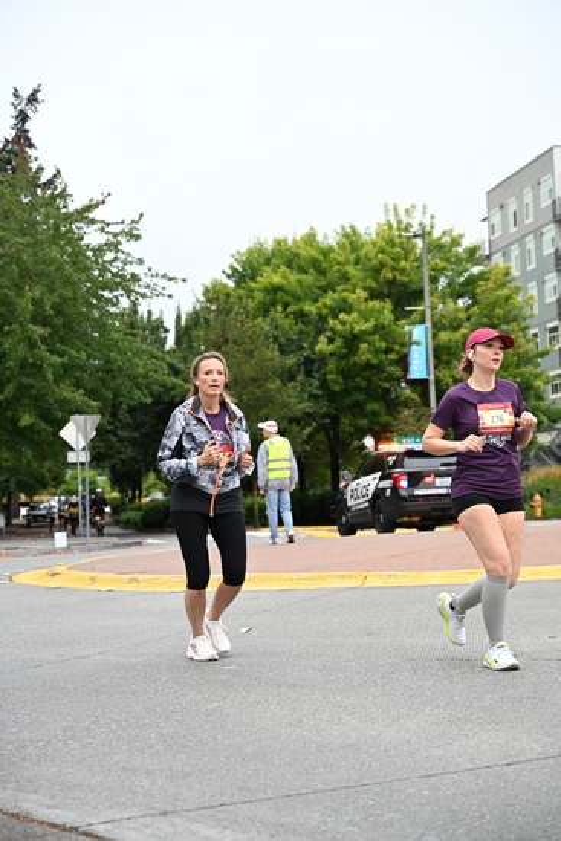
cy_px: 420
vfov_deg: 31.4
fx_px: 1495
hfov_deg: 21.3
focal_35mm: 64
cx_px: 280
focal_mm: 64
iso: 1600
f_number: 4
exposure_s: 1/800
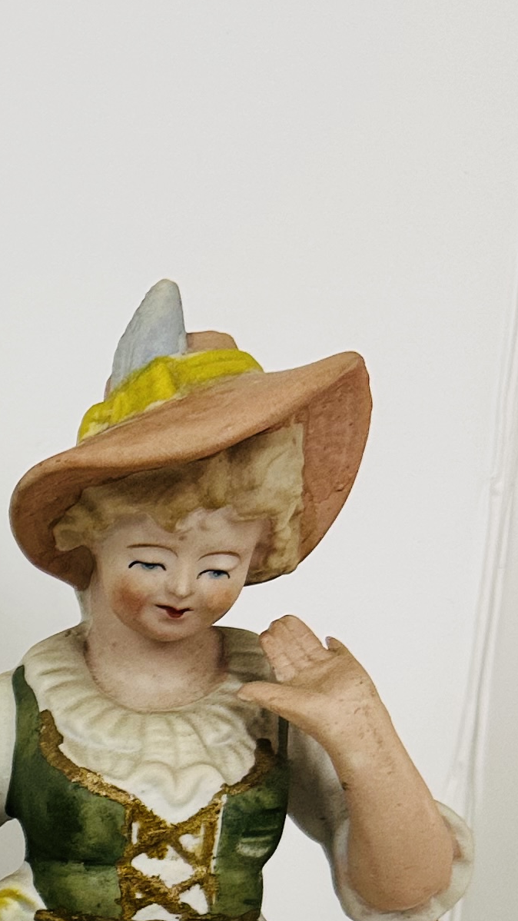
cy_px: 1062
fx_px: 2149
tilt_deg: -12.3
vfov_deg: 22.5
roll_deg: -1.3
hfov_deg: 12.0
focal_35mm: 88
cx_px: -562
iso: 80
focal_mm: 6.86
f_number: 1.78
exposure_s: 1/810
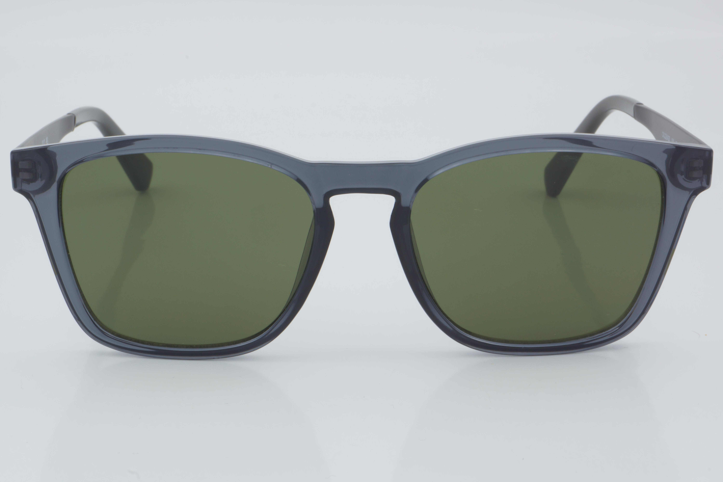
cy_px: 241
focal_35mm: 82
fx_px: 1657
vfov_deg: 16.6
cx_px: 362
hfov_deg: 24.6
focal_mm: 55
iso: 100
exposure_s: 1/4
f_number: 32
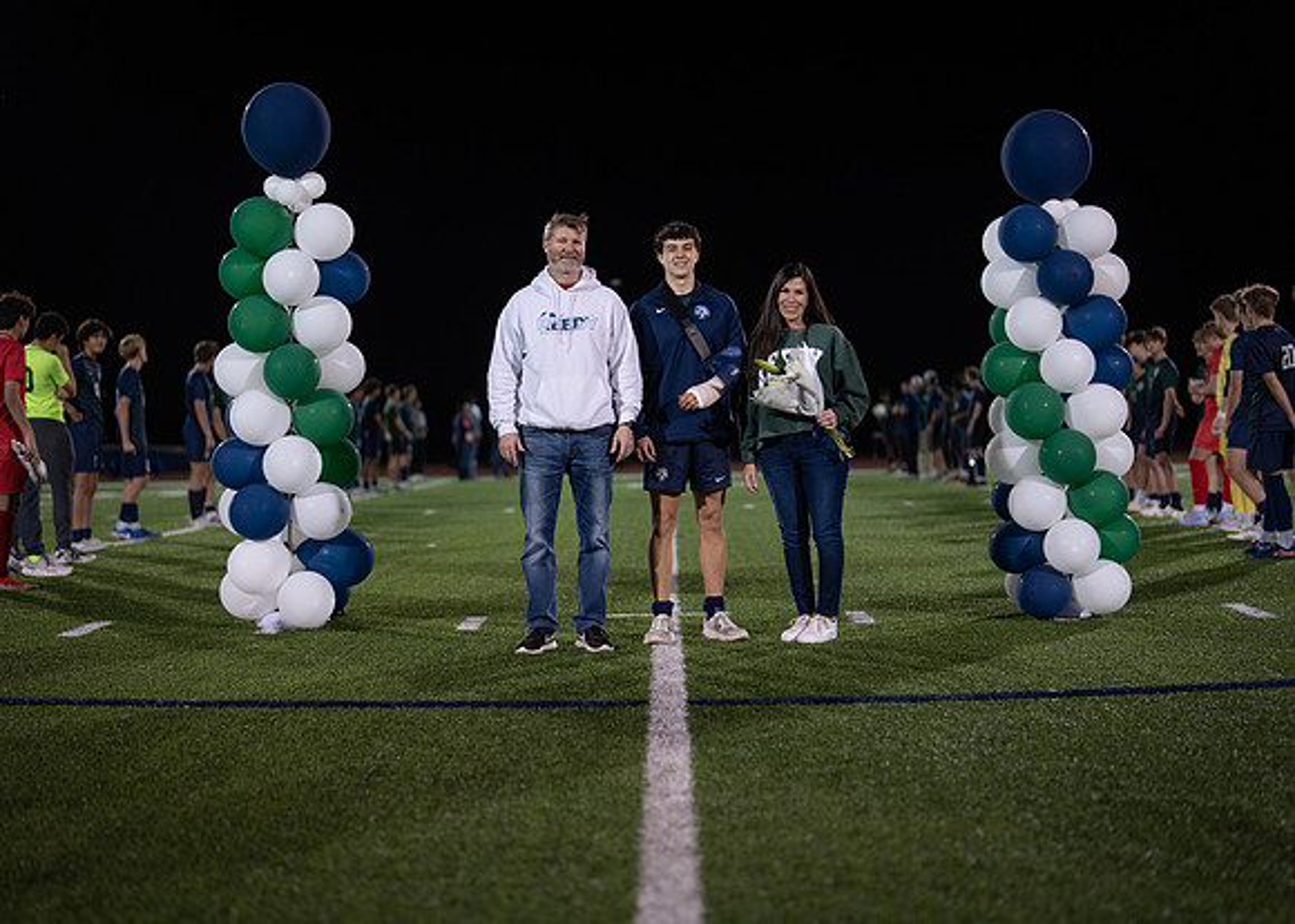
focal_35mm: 52
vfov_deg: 26.9
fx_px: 1929
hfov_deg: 37.1
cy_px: 462
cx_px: 648
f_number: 1.2
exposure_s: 1/500
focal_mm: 50
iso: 250
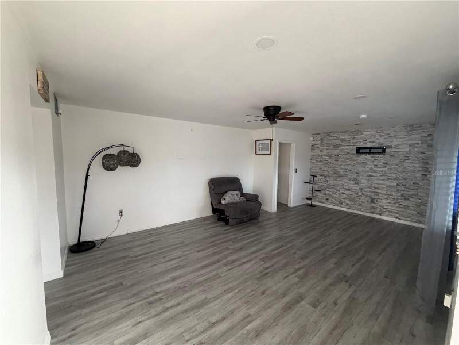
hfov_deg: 102.1
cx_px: 230
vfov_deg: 85.7
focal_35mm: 14
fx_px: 186
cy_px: 172
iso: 320
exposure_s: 1/60
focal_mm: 2.22
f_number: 2.2
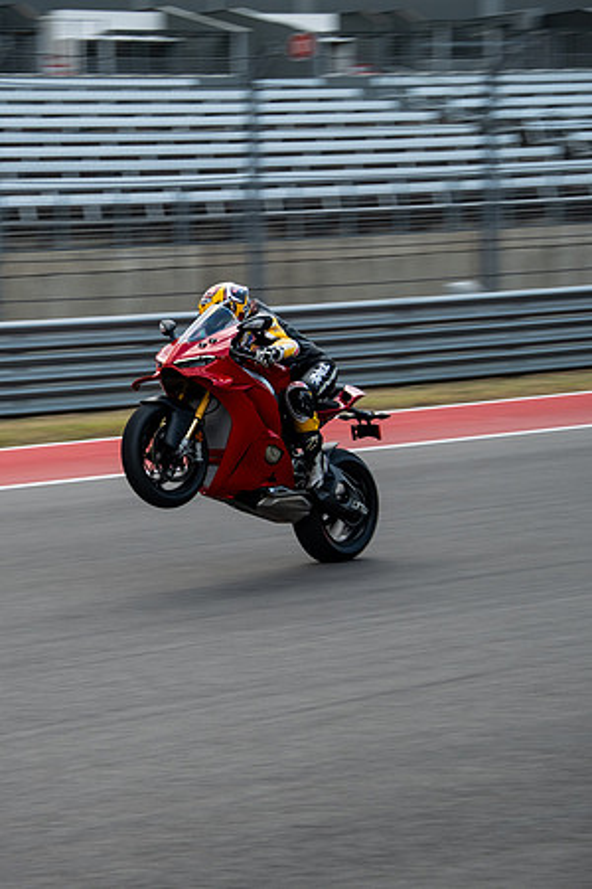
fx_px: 3071
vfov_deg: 16.5
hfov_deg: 10.9
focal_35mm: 125
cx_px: 1
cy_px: 444
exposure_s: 1/320
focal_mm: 55
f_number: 5
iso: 160
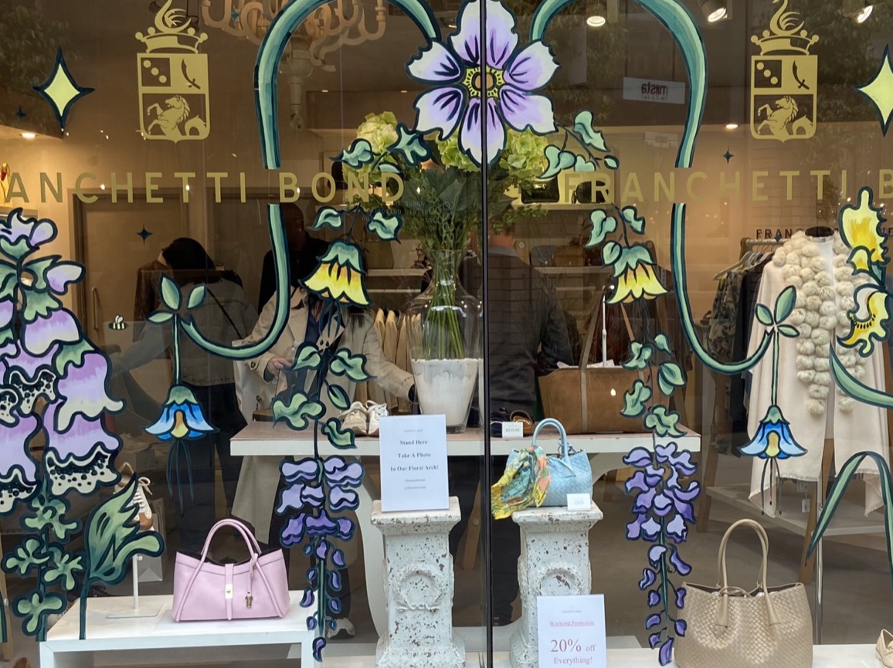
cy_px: 317
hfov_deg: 51.3
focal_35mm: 36
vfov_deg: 39.6
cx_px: 484
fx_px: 928
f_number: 1.8
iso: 32
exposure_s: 1/122
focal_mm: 4.25
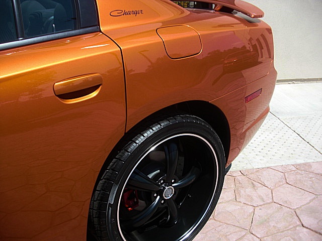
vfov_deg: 39.7
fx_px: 335
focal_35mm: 36
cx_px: 161
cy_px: 120
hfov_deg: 51.4
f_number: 2.8
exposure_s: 1/800
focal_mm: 6.3
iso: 50
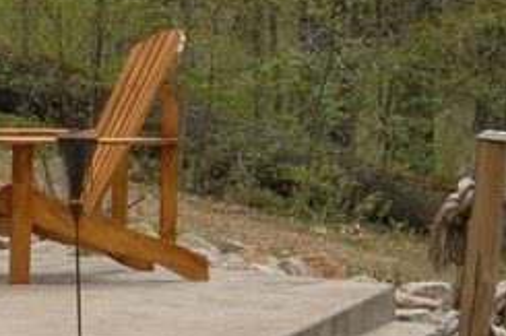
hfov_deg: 5.8
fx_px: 4846
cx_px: -521
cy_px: 171
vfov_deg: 4.0
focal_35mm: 345
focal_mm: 52
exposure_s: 1/500
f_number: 11
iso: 500
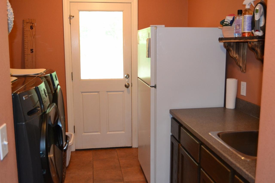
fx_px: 275
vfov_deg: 36.9
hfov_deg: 53.1
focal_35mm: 36
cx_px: 138
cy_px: 92
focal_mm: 24
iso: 2000
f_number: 4
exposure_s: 1/60
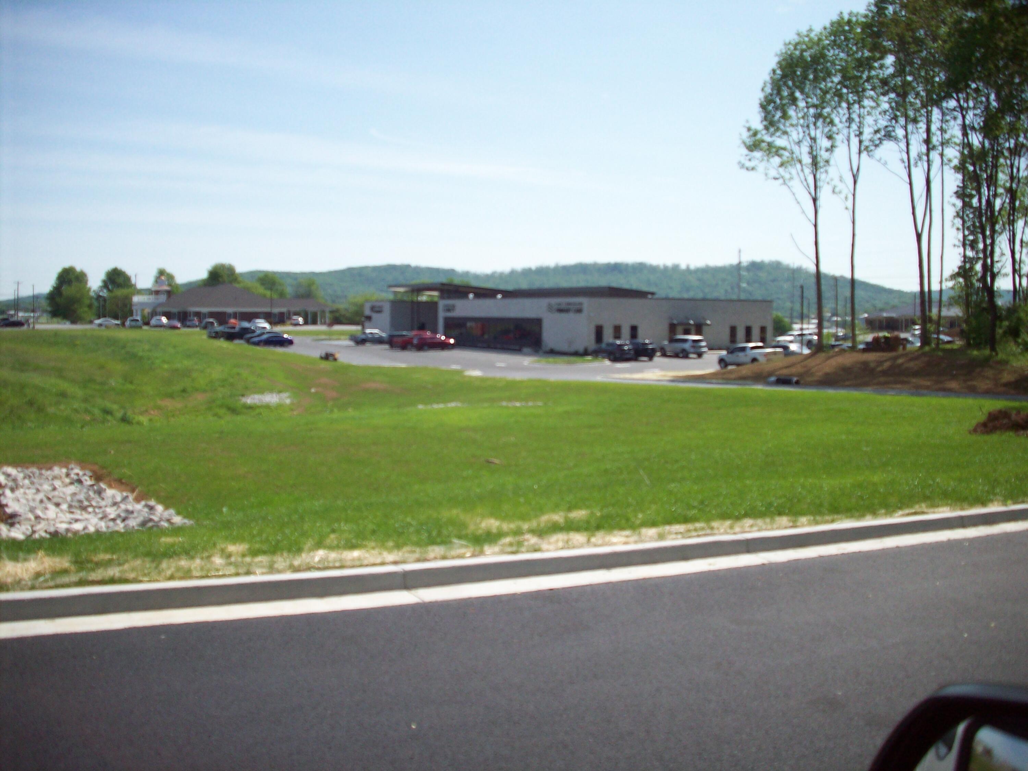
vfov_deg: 38.7
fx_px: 1099
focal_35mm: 37
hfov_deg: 50.1
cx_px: 514
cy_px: 386
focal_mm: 6.2
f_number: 5.6
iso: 80
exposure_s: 1/481
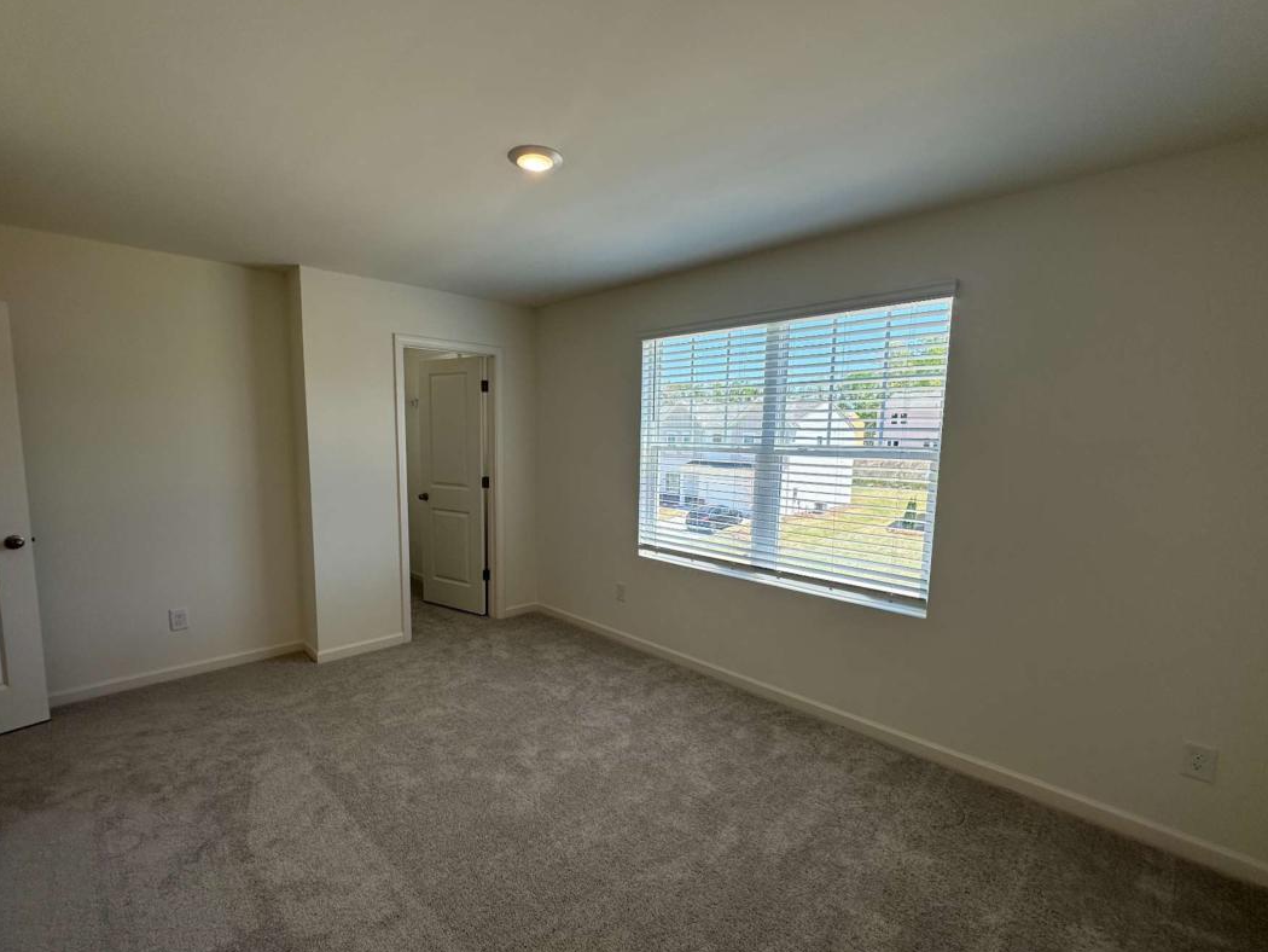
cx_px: 603
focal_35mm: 16
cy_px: 505
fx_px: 586
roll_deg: -0.5
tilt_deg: -6.7
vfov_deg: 78.0
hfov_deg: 94.4
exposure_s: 1/303
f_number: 2.2
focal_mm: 2.22
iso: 40
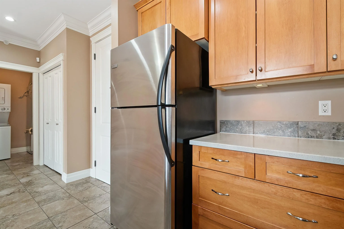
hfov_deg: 100.4
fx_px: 143
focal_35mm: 15
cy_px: 114
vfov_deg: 77.3
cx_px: 172
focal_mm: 10
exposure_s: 1/15
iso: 200
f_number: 7.1
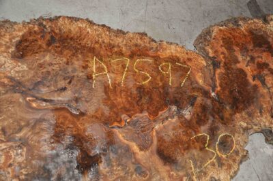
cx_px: 136
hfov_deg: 53.2
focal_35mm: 36
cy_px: 90
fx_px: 273
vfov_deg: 36.8
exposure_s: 1/60
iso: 800
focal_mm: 24
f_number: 3.8
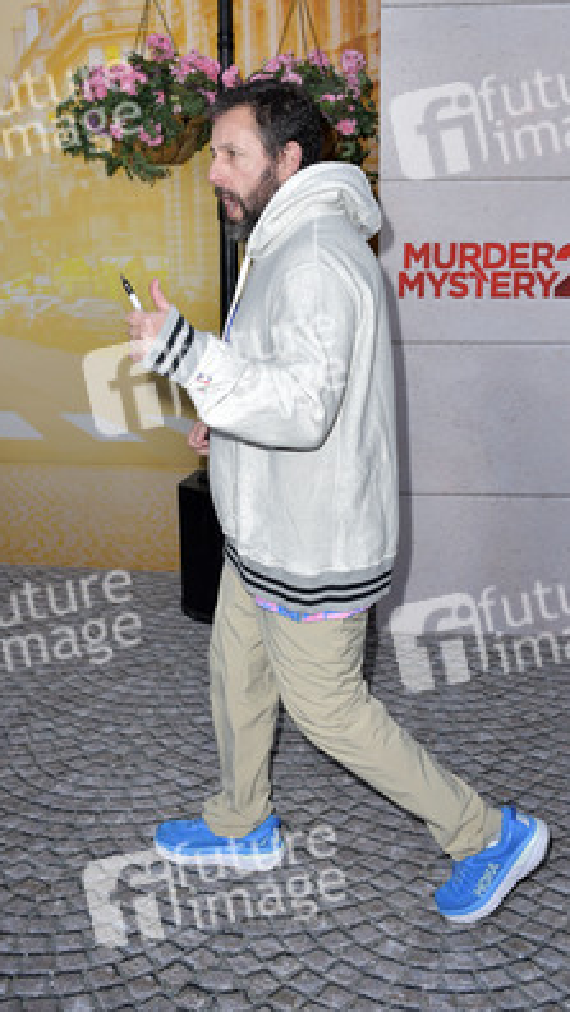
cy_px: 503
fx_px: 966
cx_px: 290
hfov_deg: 32.9
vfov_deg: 55.3
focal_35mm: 36
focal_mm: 34
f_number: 6.3
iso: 400
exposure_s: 1/250
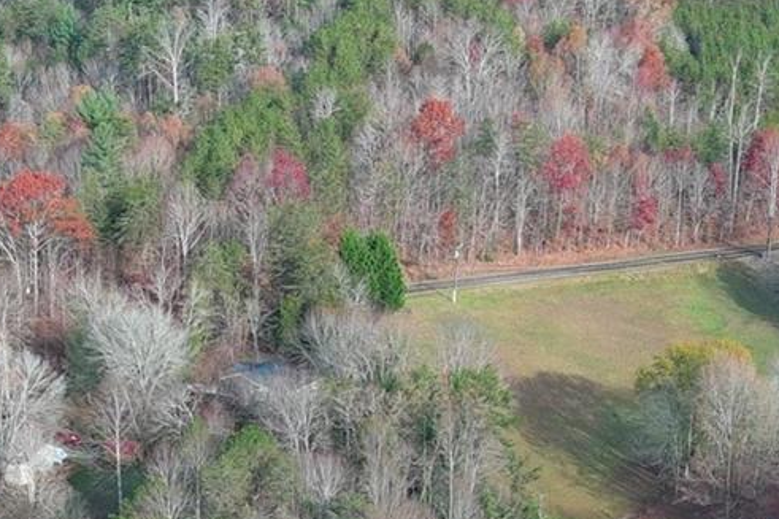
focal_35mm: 121
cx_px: 386
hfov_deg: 16.9
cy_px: 763
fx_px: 2617
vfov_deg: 10.9
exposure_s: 1/382
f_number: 2.8
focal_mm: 10.57
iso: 100
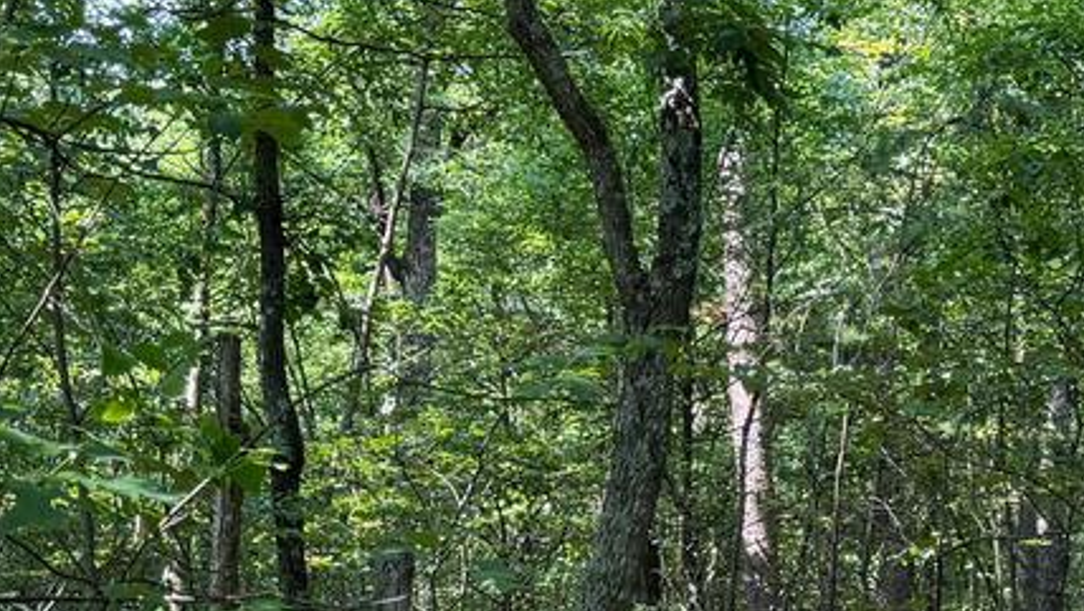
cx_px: 848
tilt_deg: -4.7
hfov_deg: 23.9
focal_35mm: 88
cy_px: 771
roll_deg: -1.0
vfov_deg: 13.3
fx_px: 2530
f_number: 1.78
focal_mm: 6.76
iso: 80
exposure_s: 1/173
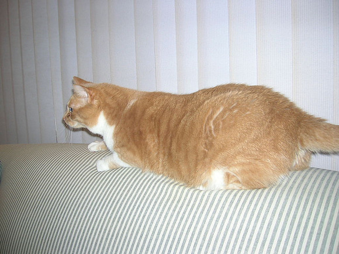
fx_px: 333
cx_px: 170
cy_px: 127
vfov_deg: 41.8
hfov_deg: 54.0
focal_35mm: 34
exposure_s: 1/60.1
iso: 50
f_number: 2.9
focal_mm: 5.7
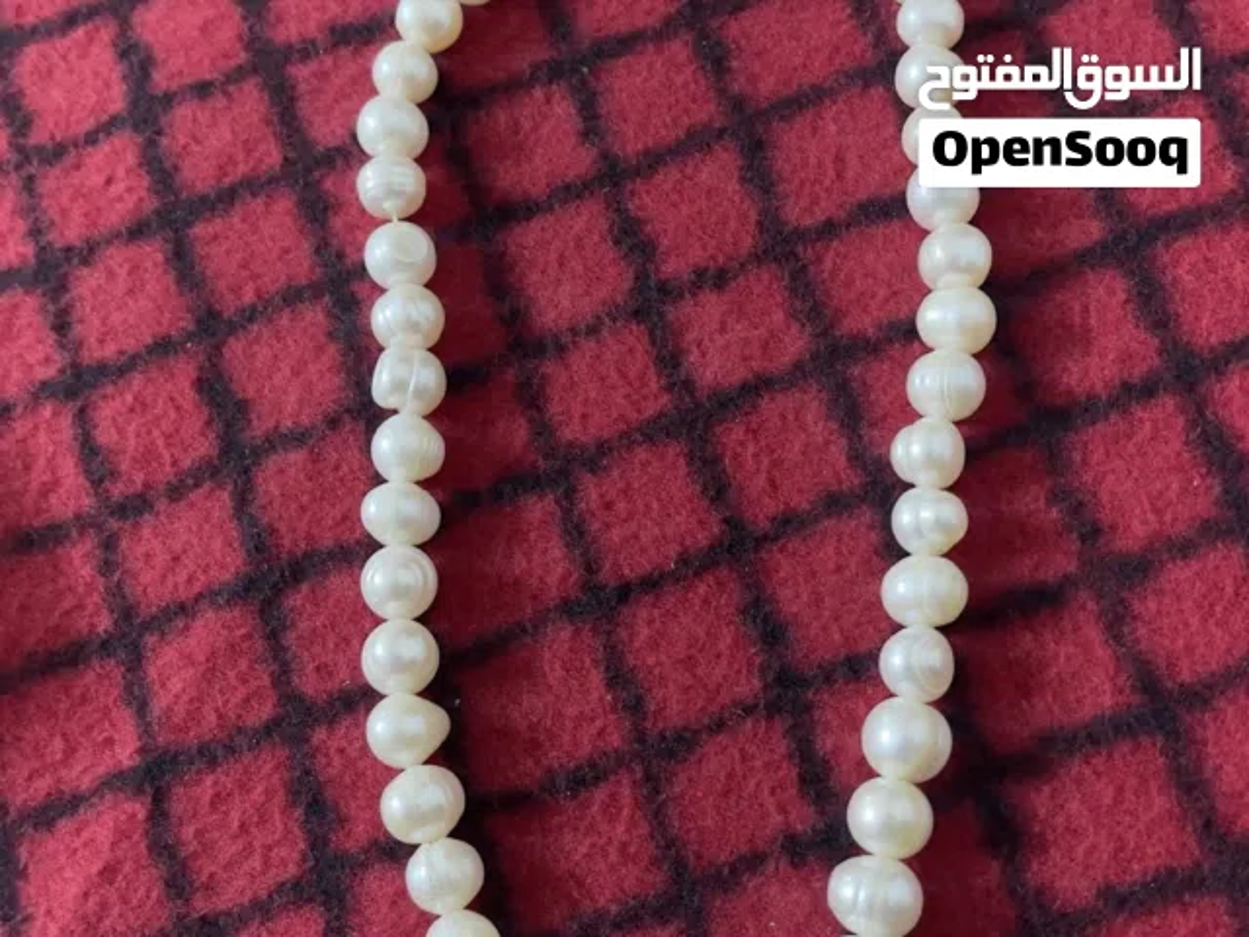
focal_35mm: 25
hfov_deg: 69.4
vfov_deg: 54.9
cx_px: 624
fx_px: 902
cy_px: 468
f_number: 1.6
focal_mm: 5.1
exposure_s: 1/33
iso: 640
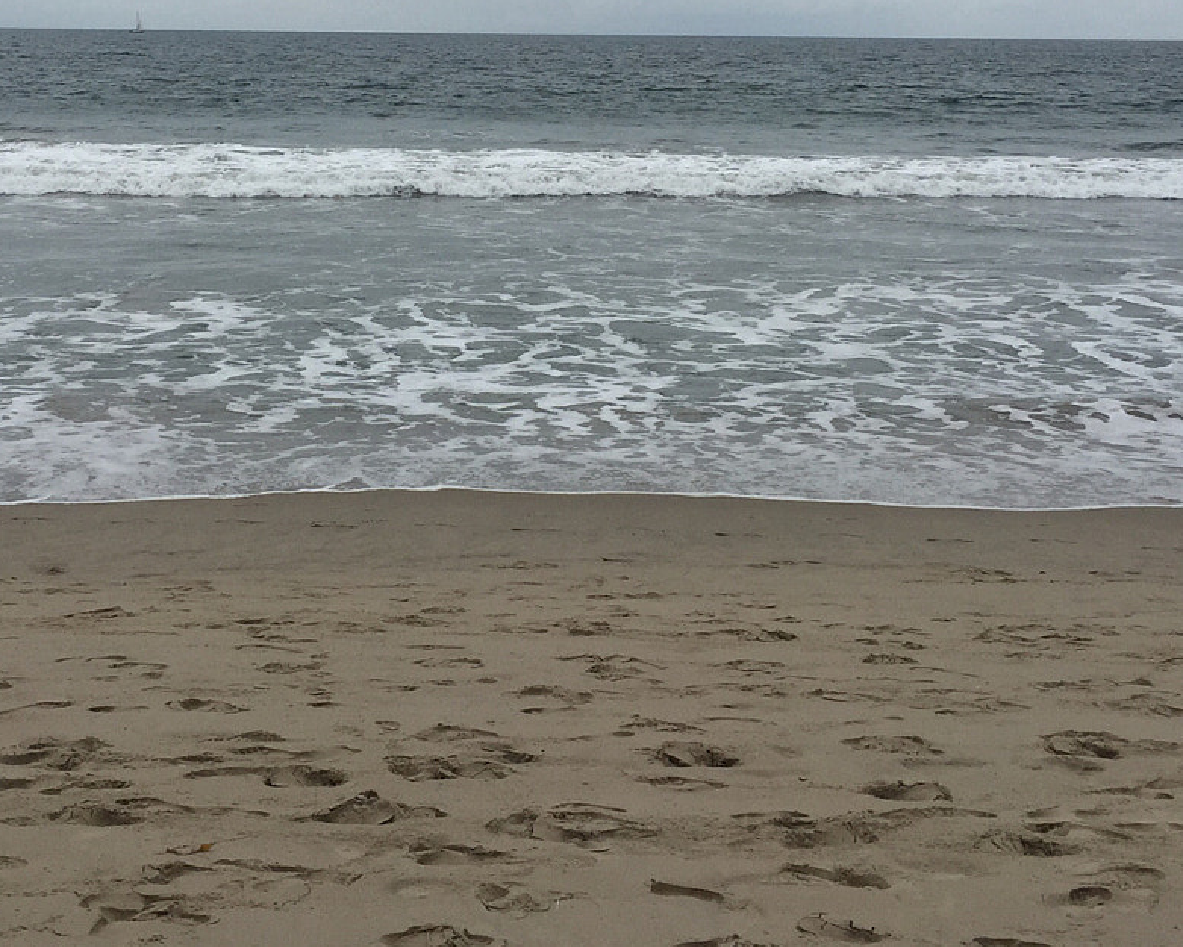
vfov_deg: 25.7
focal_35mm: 58
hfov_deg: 32.3
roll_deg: -1.6
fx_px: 2031
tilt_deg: -4.1
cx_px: 450
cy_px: 177
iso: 32
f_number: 2.2
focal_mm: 4.15
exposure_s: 1/3597
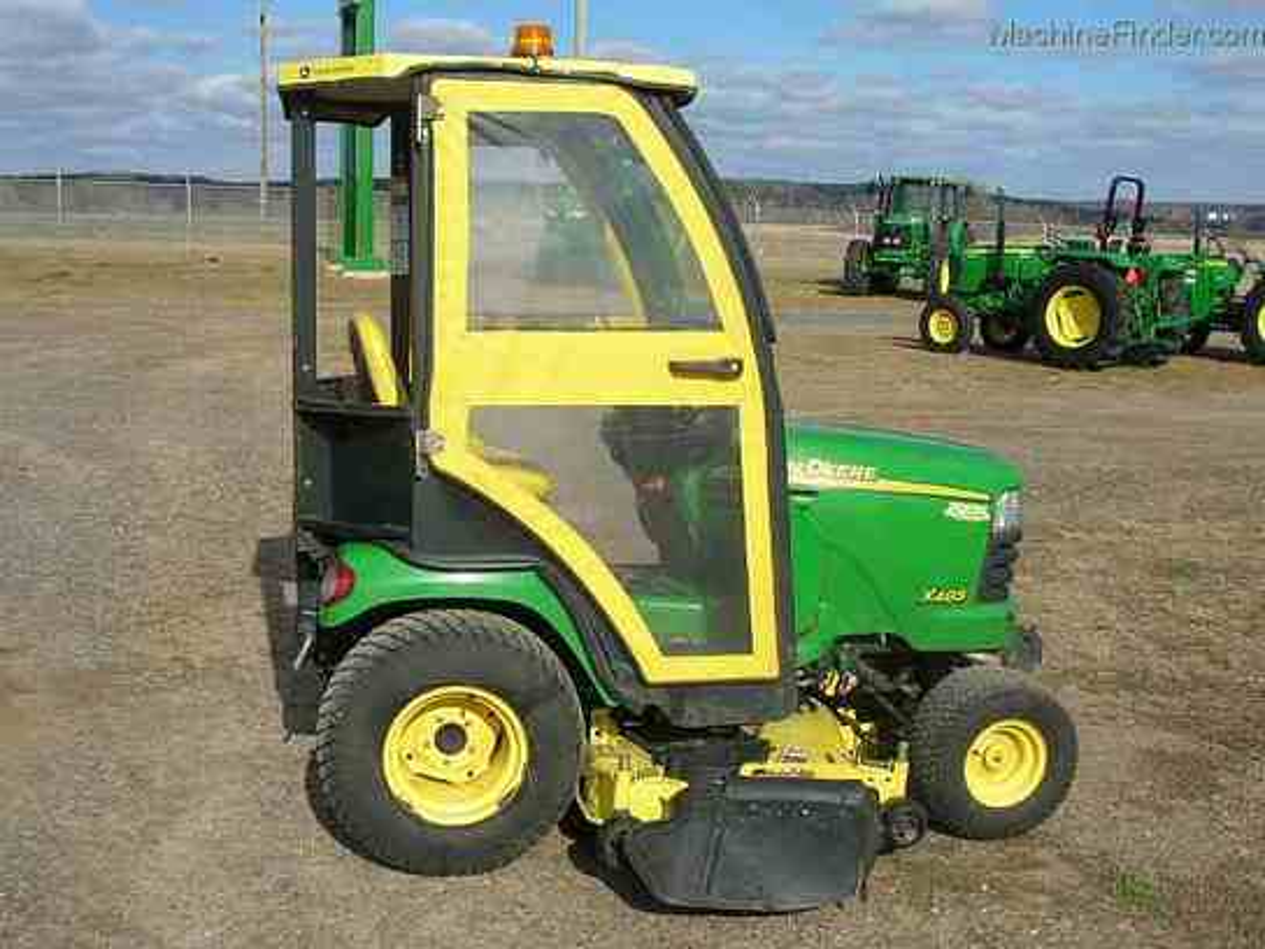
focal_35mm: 38
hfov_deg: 49.0
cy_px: 474
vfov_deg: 37.7
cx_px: 632
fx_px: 1389
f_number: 5
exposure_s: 1/452
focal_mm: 6.4
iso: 50
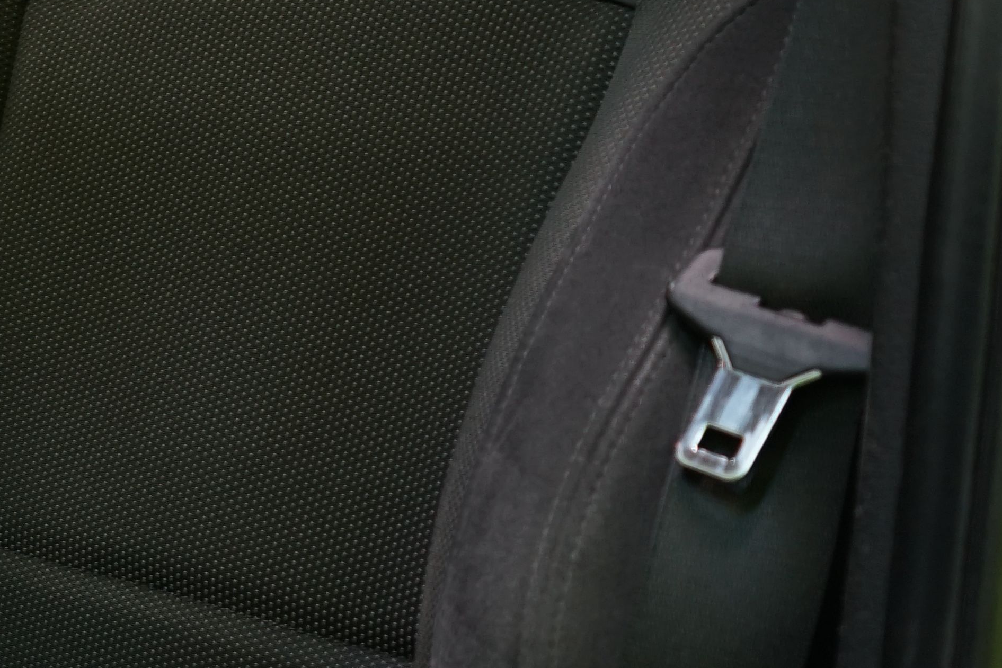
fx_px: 2561
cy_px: 367
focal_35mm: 92
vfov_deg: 14.9
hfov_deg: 19.0
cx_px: -568
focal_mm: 29
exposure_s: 1/30
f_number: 3.5
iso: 500
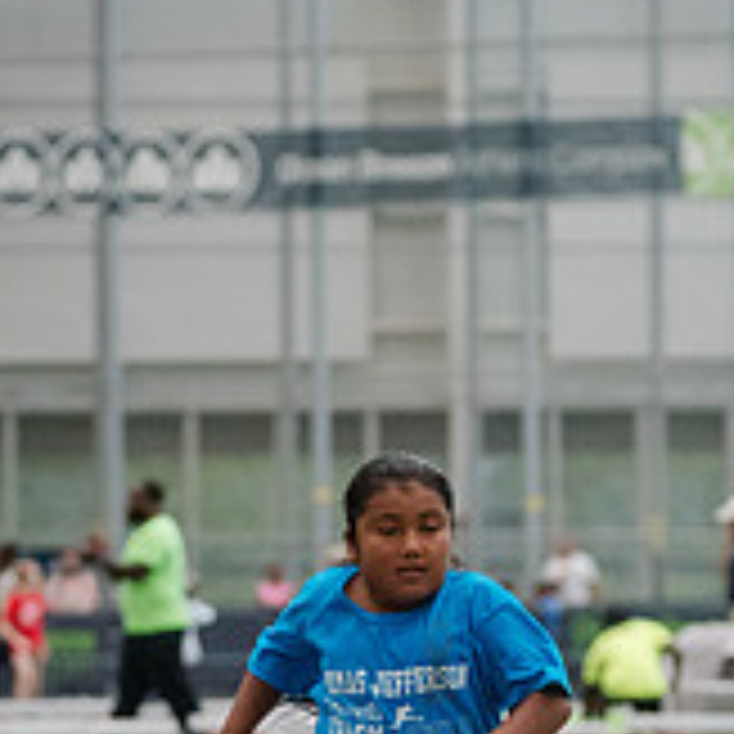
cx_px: 437
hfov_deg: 6.0
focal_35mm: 293
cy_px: 914
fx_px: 7029
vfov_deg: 5.9
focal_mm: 125
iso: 6400
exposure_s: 1/1600
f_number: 4
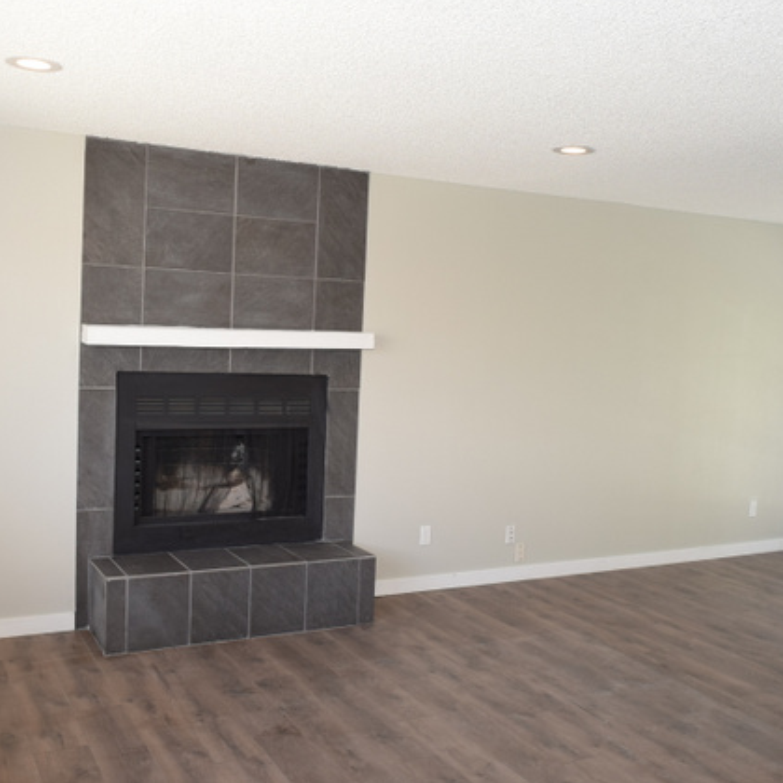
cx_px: 356
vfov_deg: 47.2
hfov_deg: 47.2
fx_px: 896
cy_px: 388
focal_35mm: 35
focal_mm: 18
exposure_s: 1/125
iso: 560
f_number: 5.6
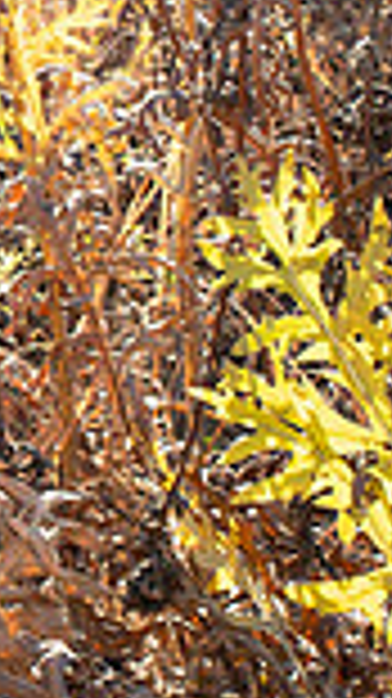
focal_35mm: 141
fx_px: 2610
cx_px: -689
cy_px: -99
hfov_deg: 7.7
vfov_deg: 14.8
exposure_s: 1/200
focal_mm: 36
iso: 200
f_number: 7.1
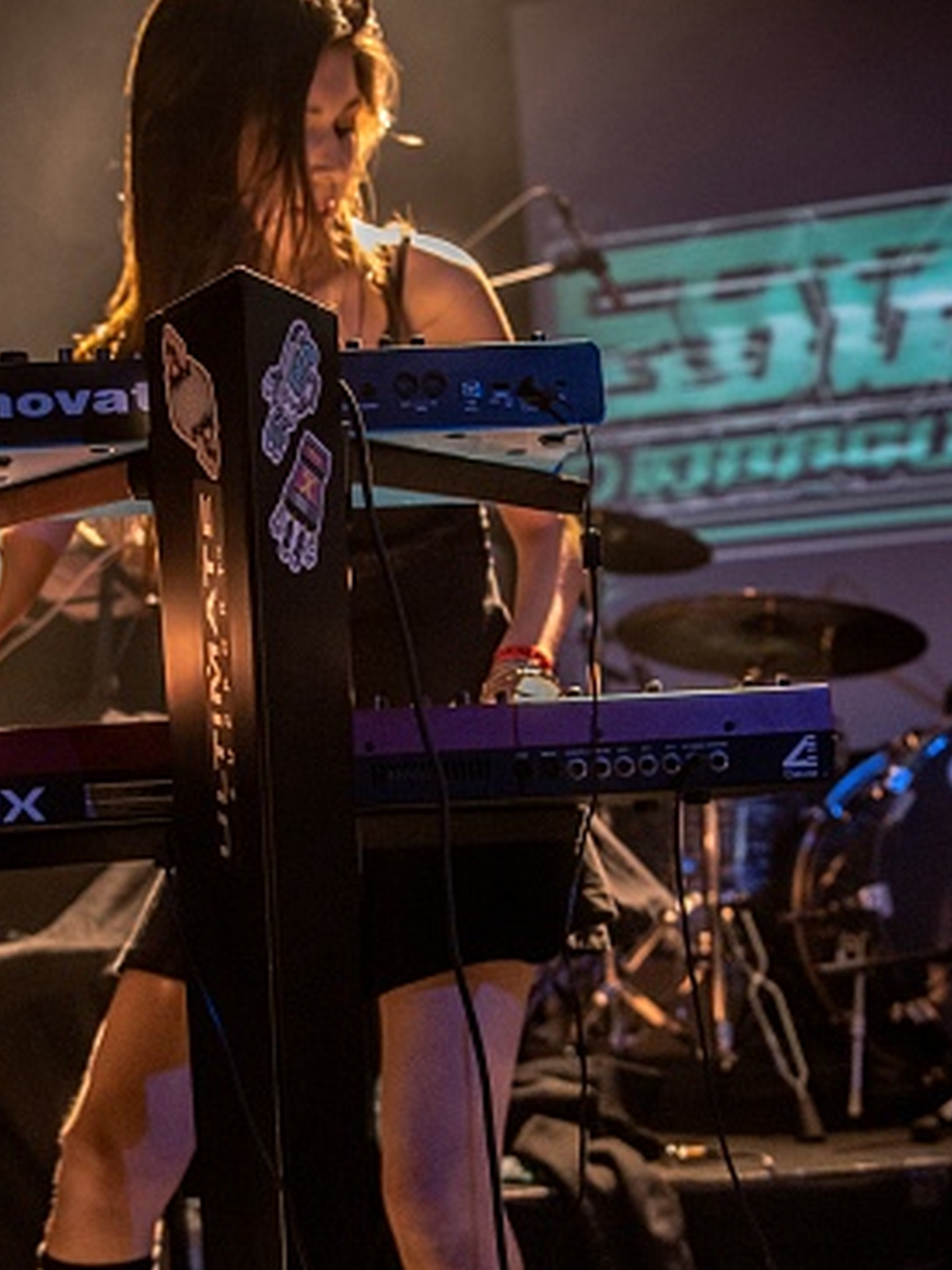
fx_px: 2347
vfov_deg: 30.1
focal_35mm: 64
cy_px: 832
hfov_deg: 22.9
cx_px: 395
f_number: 2.8
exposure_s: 1/100
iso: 3200
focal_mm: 34
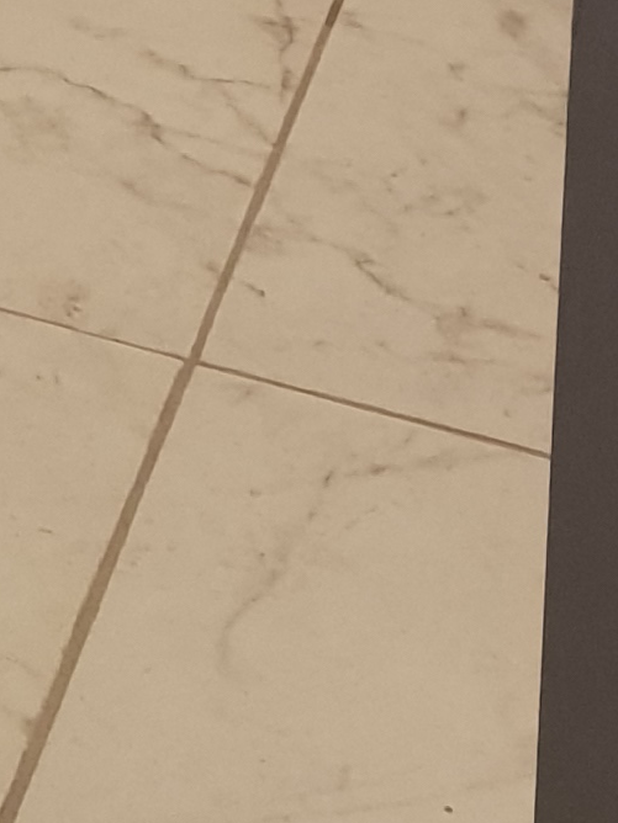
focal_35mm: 157
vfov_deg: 9.8
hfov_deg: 9.2
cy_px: -1605
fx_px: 3737
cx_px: -329
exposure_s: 1/50
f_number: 2.4
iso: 125
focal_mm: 4.3
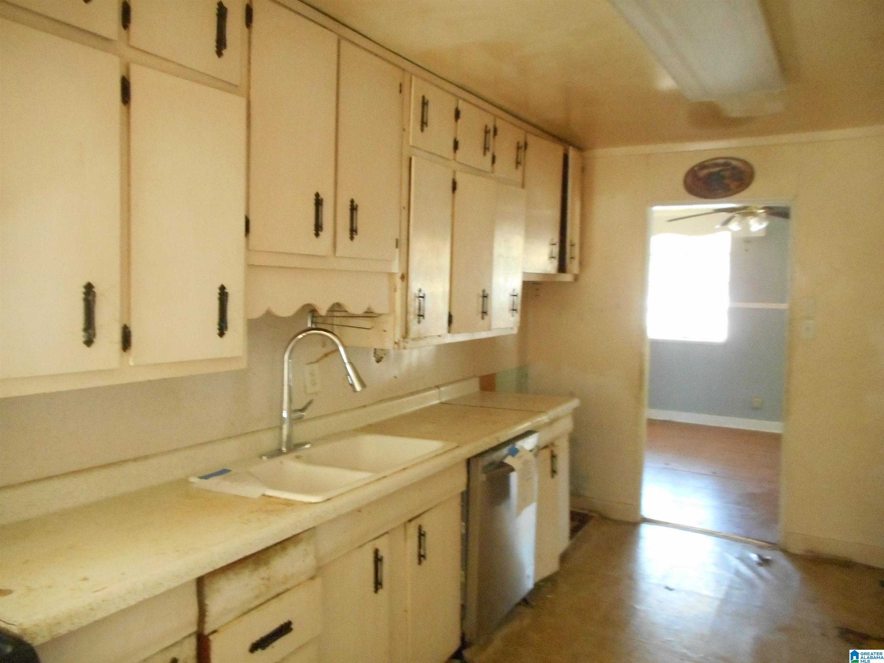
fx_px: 638
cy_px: 332
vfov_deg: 54.9
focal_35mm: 25
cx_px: 442
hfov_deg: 69.4
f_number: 3.7
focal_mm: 4.5
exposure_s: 1/25
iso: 800
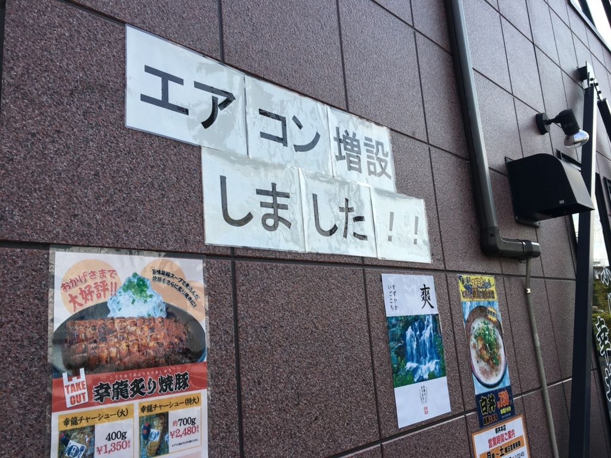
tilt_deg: +11.1
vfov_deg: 48.2
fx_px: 512
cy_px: 229
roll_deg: +2.3
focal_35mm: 29
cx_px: 306
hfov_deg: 61.7
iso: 25
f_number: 2.2
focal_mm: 4.15
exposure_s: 1/610
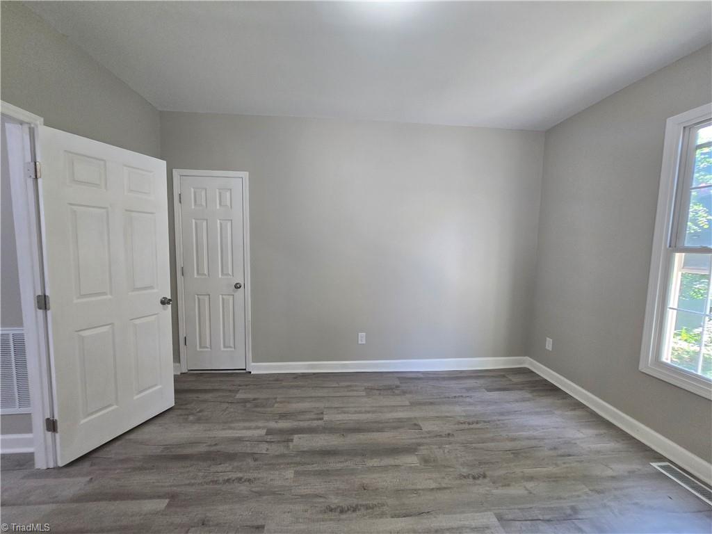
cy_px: 267
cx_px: 356
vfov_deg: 89.9
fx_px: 267
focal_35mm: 13
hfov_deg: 106.2
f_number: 2.2
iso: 200
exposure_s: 1/60
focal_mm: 2.2
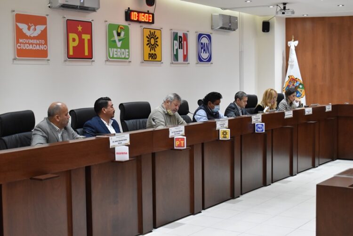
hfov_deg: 35.0
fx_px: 559
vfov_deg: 23.8
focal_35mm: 57
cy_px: 118
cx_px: 176
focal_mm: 38
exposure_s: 1/30
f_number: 4.8
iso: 1600
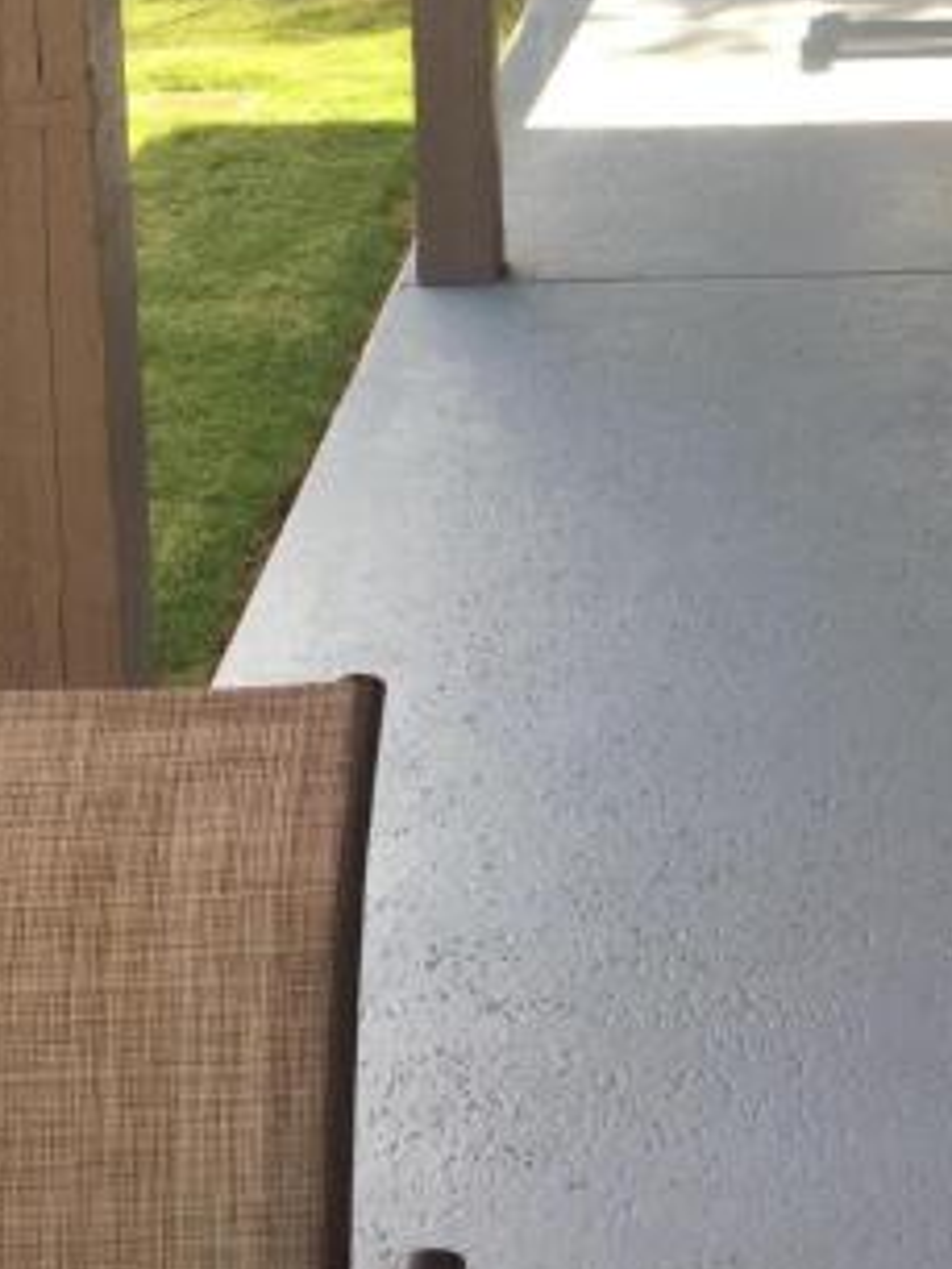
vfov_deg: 25.9
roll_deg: -1.0
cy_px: 162
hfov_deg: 19.2
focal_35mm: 73
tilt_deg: -12.8
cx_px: 1102
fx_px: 2675
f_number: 2.2
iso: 32
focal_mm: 4.15
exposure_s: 1/252
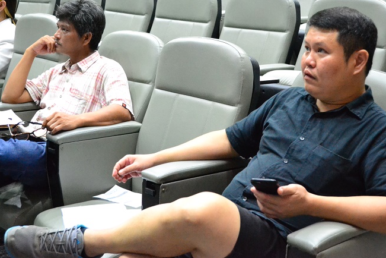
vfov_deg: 23.0
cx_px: 198
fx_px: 633
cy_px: 110
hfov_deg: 33.9
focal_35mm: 59
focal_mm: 32
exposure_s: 1/25
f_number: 4.8
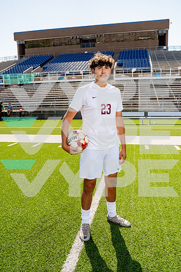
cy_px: 136
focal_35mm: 29
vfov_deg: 63.7
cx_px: 90
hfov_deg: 45.0
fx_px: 219
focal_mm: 29
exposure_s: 1/250
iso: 320
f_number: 11
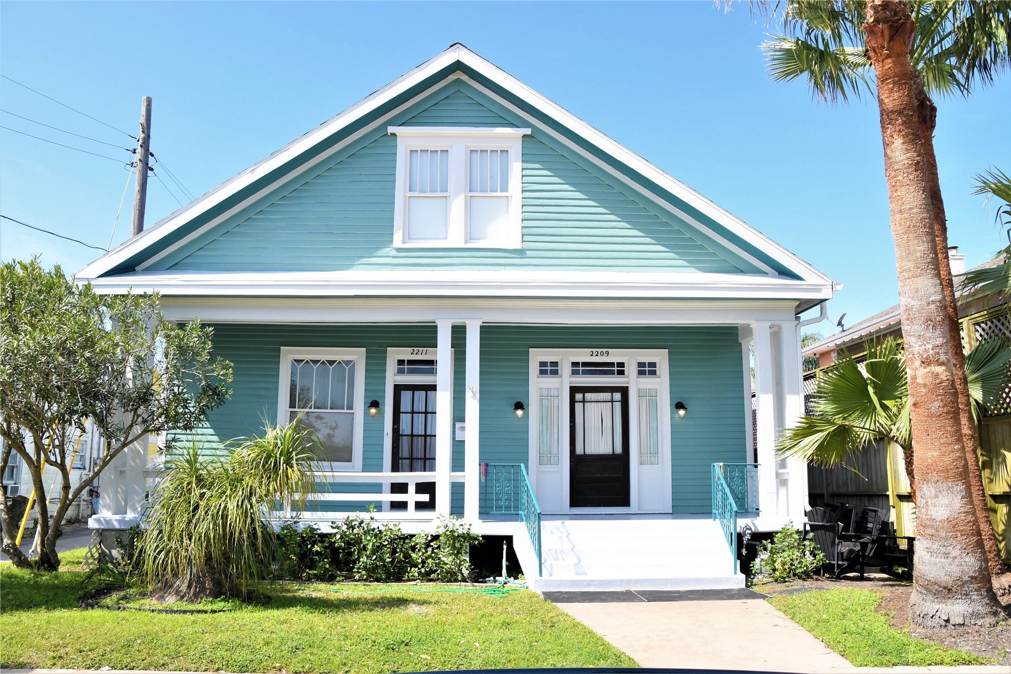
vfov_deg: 47.9
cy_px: 337
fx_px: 758
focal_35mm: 27
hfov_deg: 67.4
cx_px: 506
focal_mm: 18
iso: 160
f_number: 8
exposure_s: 1/250
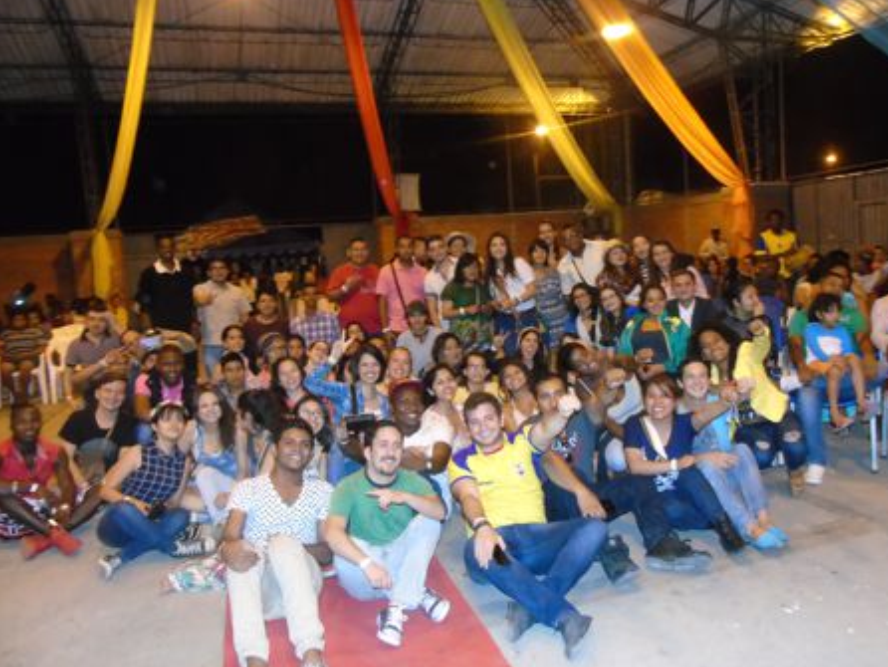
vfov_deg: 49.8
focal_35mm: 28
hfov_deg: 63.3
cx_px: 492
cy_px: 324
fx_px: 719
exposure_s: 1/30
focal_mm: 4.4
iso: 800
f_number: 3.4
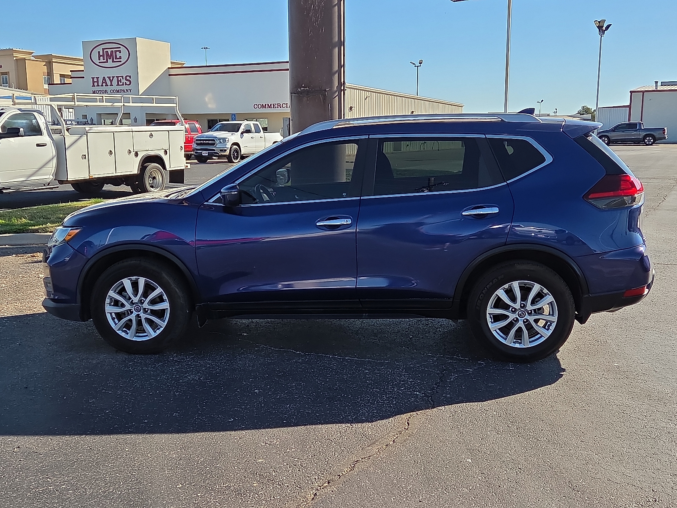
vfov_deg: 36.8
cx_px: 338
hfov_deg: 47.9
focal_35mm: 39
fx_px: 763
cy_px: 254
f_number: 1.8
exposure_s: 1/1429
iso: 25
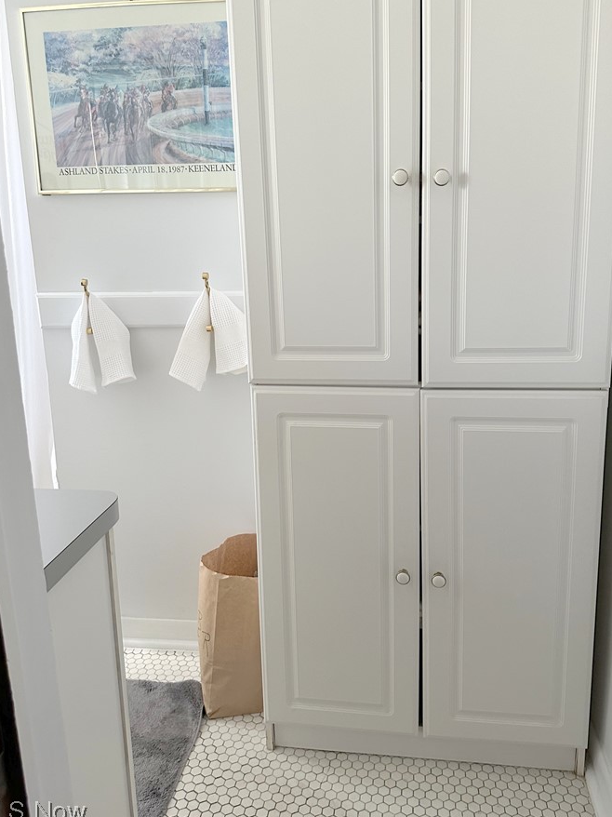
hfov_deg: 49.7
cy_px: 355
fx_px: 660
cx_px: 324
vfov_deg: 63.2
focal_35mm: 28
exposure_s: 1/60
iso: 320
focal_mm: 6.86
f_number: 1.78
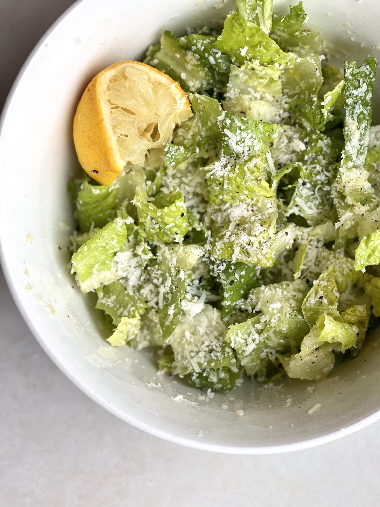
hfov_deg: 22.9
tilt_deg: -83.8
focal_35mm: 64
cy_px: 254
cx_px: 190
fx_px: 937
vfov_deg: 30.3
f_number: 2.2
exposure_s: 1/120
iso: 80
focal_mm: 7.5
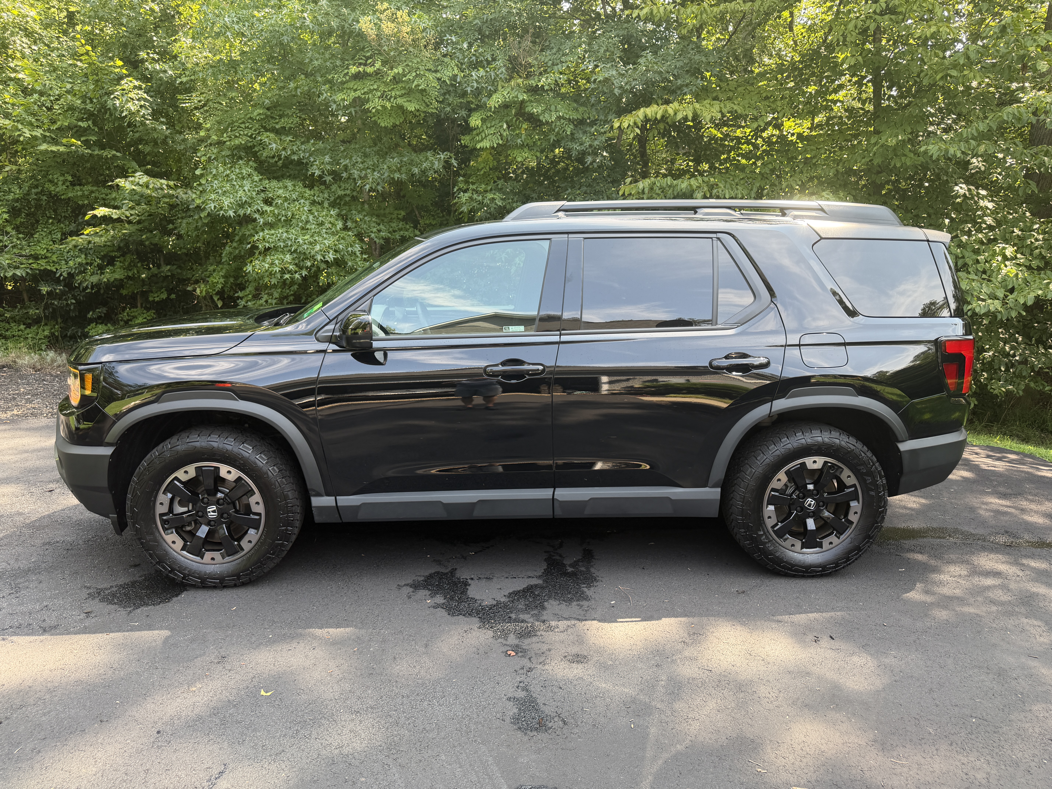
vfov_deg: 56.8
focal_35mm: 24
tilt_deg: -12.5
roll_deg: +0.6
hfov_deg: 71.6
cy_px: 394
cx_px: 526
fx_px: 729
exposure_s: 1/287
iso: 80
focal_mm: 6.76
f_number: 1.78
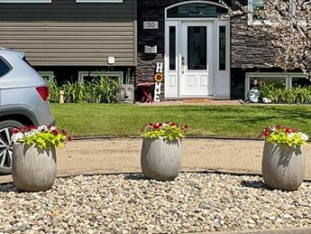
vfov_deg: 17.1
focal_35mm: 86
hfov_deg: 22.7
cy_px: 80
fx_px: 773
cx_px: 160
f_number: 1.8
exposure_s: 1/2227
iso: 16
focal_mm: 3
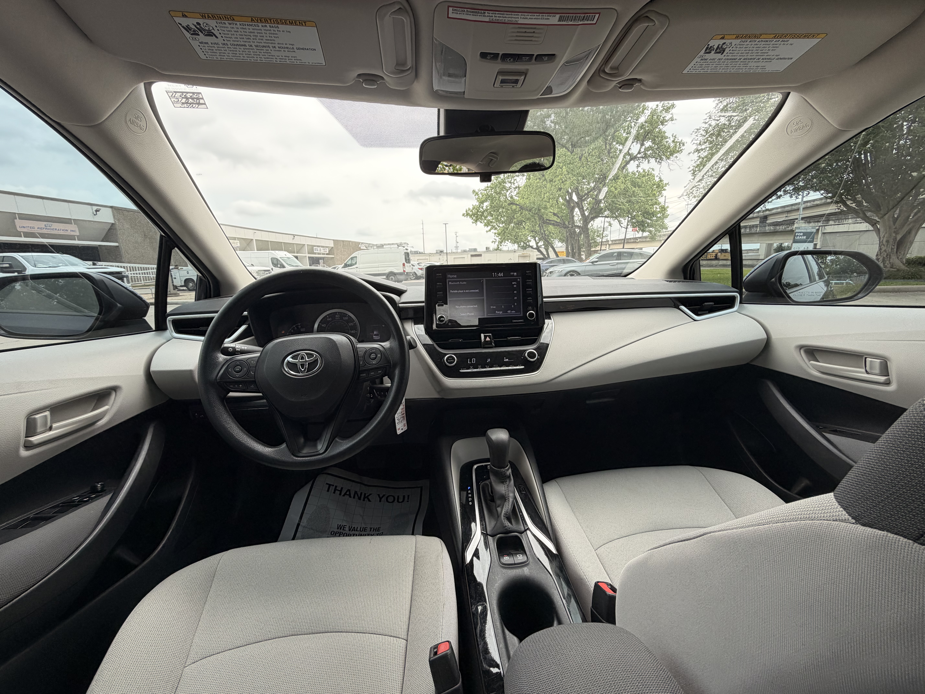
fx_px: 374
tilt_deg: -11.8
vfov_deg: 85.7
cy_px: 347
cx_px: 462
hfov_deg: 102.1
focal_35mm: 14
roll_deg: +3.0
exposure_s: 1/502
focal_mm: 2.22
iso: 50
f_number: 2.2
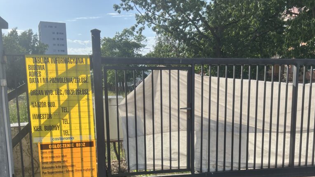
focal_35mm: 38
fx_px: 317
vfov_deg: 30.4
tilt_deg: -6.2
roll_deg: +0.1
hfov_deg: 52.8
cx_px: 158
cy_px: 142
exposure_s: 1/2841
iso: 50
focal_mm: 5.7
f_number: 1.5
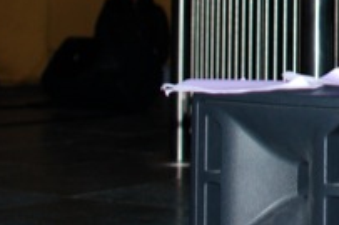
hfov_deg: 12.0
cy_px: -122
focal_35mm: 166
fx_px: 1558
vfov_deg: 8.1
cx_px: 461
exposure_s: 1/60
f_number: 3.5
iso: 400
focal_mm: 35
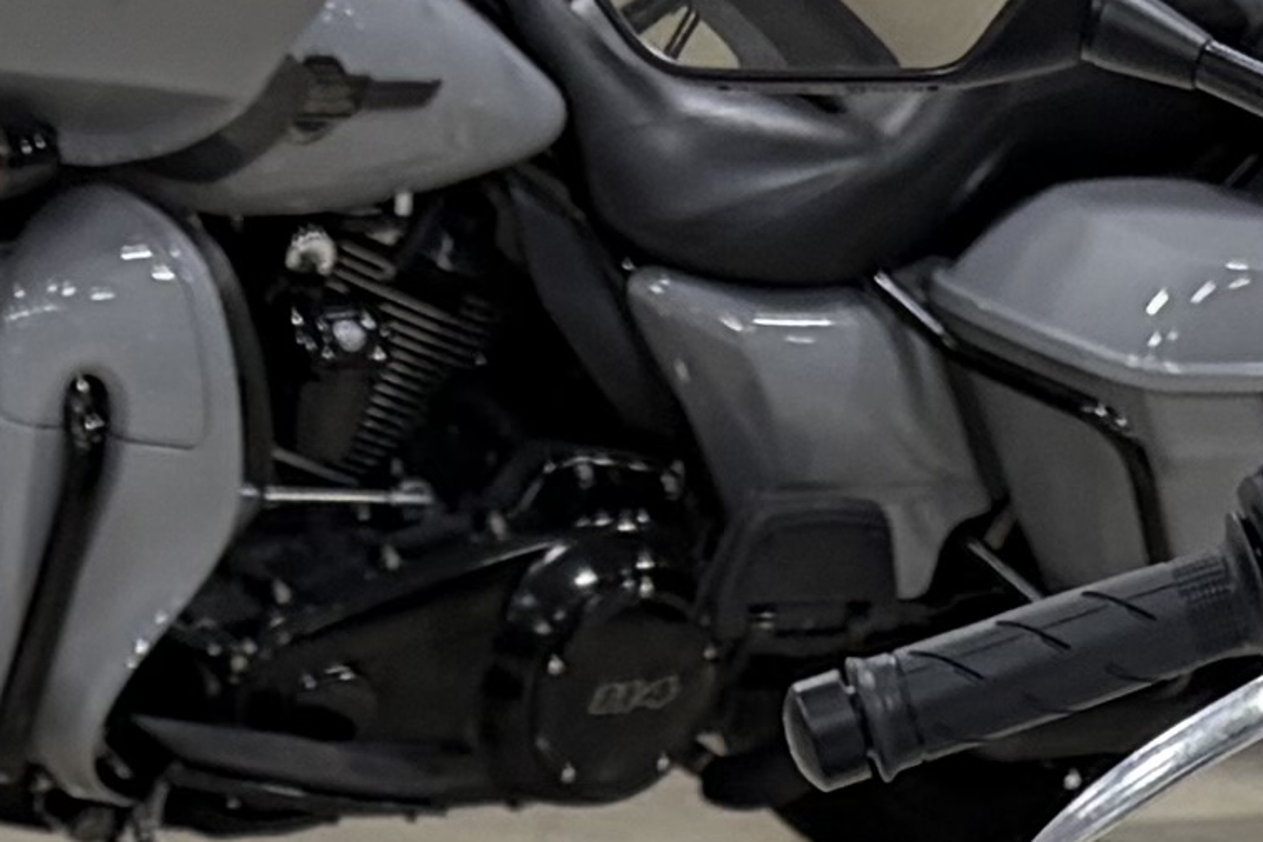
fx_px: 7158
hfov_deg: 10.0
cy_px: 2564
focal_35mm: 204
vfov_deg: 6.2
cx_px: 1218
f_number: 1.6
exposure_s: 1/60
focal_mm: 5.96
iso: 80
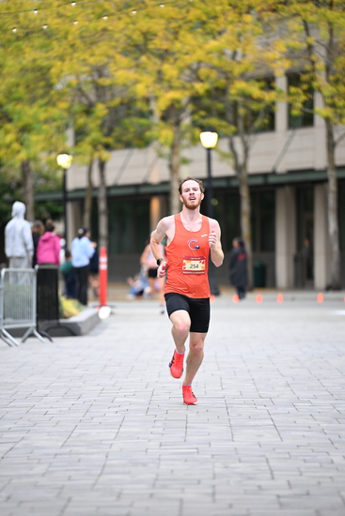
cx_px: 172
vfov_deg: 10.3
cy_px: 258
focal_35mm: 200
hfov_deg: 6.9
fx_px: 2873
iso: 1600
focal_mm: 200
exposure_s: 1/800
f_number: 2.8
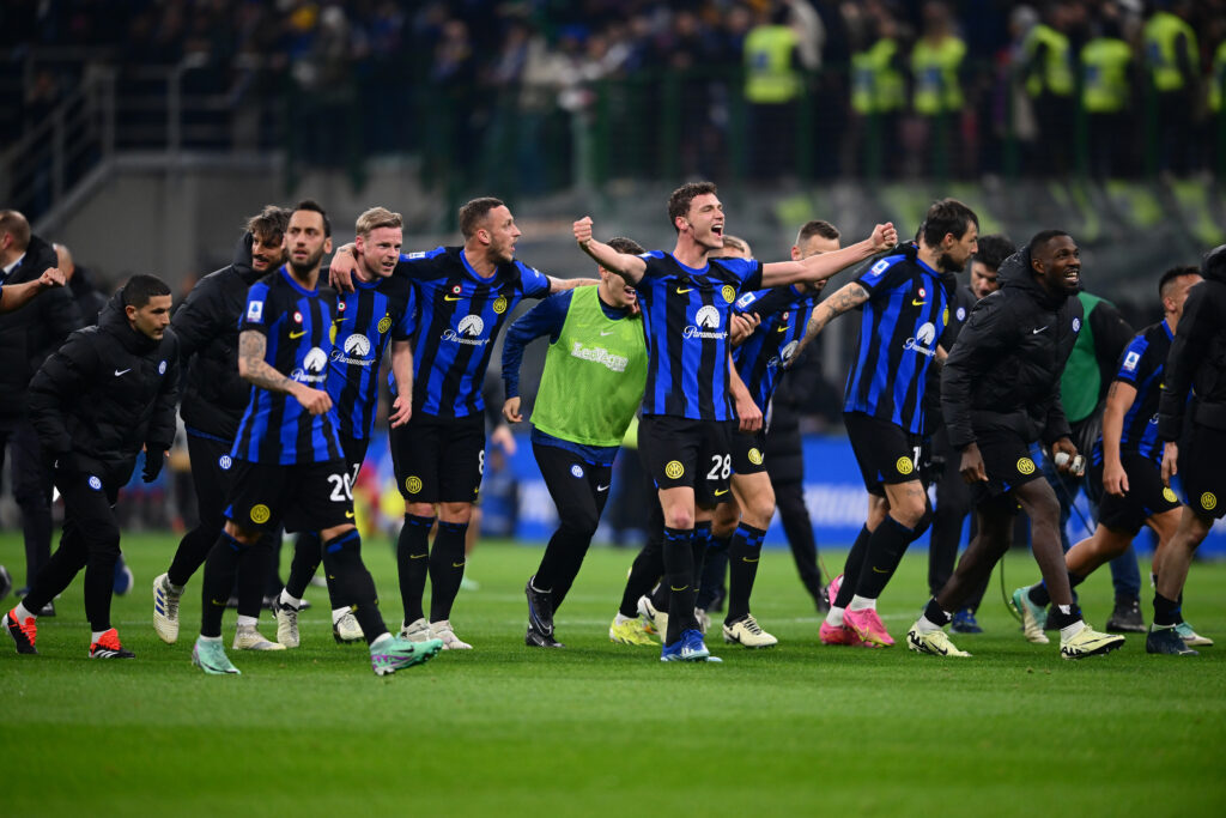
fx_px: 13623
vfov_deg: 3.4
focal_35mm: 400
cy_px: 409
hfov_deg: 5.2
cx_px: 613
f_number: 2.8
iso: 2500
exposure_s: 1/1600
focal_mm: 400
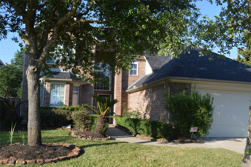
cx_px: 126
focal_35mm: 33
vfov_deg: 39.9
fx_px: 230
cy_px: 84
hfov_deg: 57.3
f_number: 6.3
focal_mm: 22
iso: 100
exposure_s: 1/160
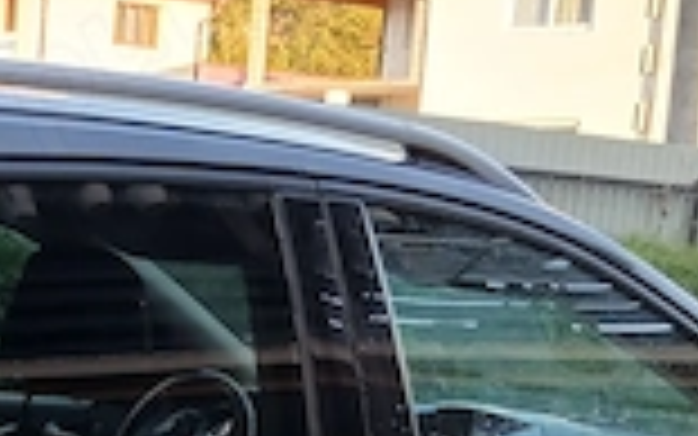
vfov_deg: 11.7
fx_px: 2036
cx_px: -23
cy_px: 652
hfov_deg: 18.9
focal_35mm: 107
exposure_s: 1/50
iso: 64
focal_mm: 3.98
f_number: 1.8
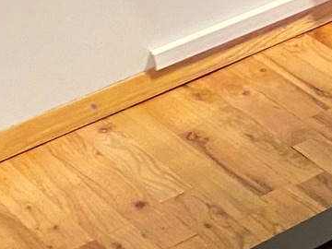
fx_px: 1419
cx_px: 803
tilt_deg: -31.1
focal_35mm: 148
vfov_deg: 10.0
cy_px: 72
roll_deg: -0.1
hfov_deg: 11.1
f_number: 1.8
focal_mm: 4.25
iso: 400
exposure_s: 1/50
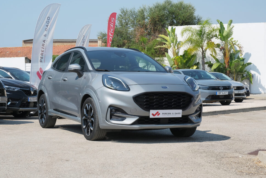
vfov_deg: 19.2
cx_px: 125
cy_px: 91
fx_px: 525
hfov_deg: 28.4
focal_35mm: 71
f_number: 9
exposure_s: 1/320
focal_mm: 44.5
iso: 160
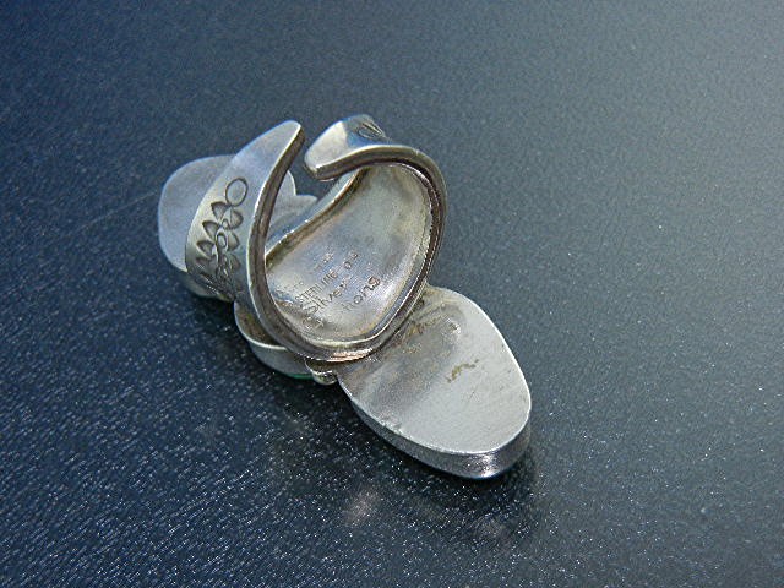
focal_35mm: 77
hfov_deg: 25.3
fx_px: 1744
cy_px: 294
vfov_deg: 19.1
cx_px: 392
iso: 291
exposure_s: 1/30
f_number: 4.3
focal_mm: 13.9
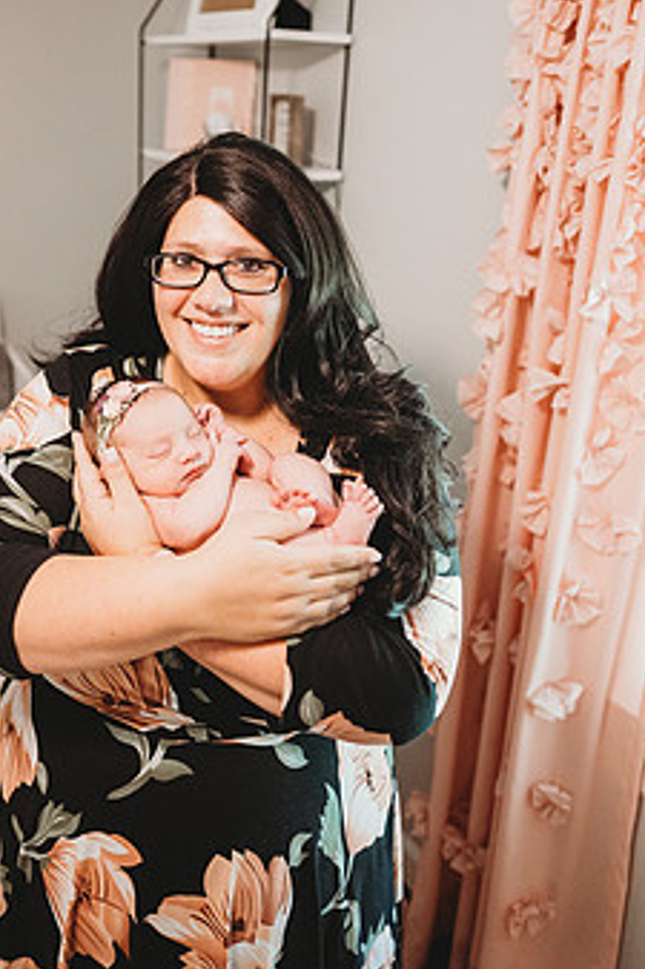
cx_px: 247
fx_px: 861
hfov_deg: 40.8
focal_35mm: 32
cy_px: 335
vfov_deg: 57.6
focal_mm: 24
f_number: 2.2
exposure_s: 1/160
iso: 1600
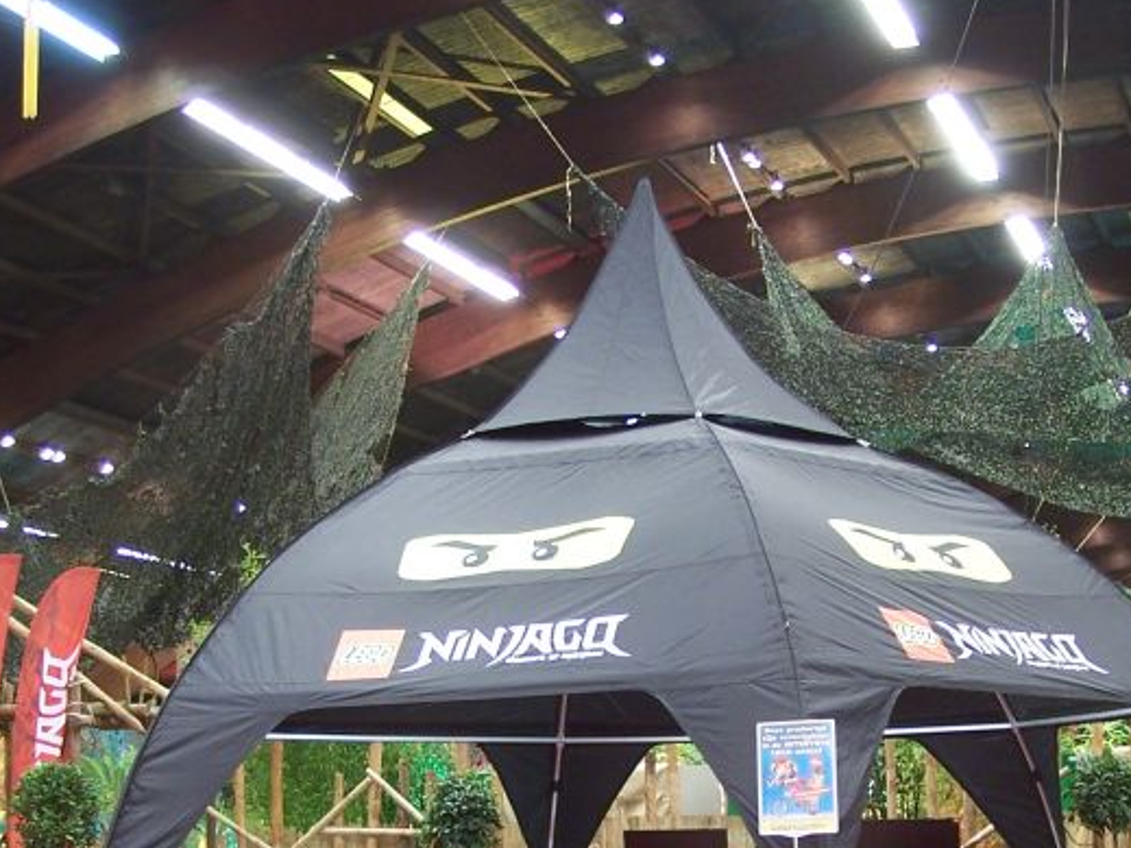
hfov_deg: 26.0
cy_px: 708
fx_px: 2450
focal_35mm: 75
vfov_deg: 19.4
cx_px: 658
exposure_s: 1/2
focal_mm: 6.3
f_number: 2.8
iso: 80
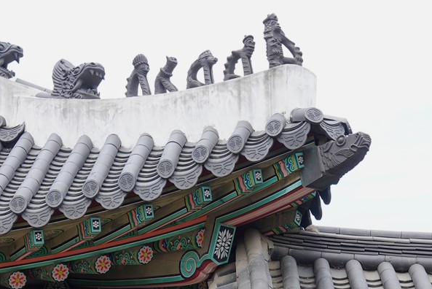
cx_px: 262
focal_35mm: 118
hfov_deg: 17.3
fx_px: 1417
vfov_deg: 11.1
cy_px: 455
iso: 200
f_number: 8
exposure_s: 1/125
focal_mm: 35
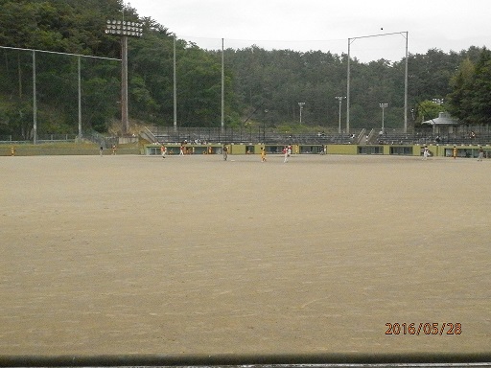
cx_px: 246
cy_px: 184
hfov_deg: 41.2
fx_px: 652
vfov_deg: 31.5
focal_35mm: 46
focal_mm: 8.2
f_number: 10.2
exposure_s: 1/1000
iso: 1600
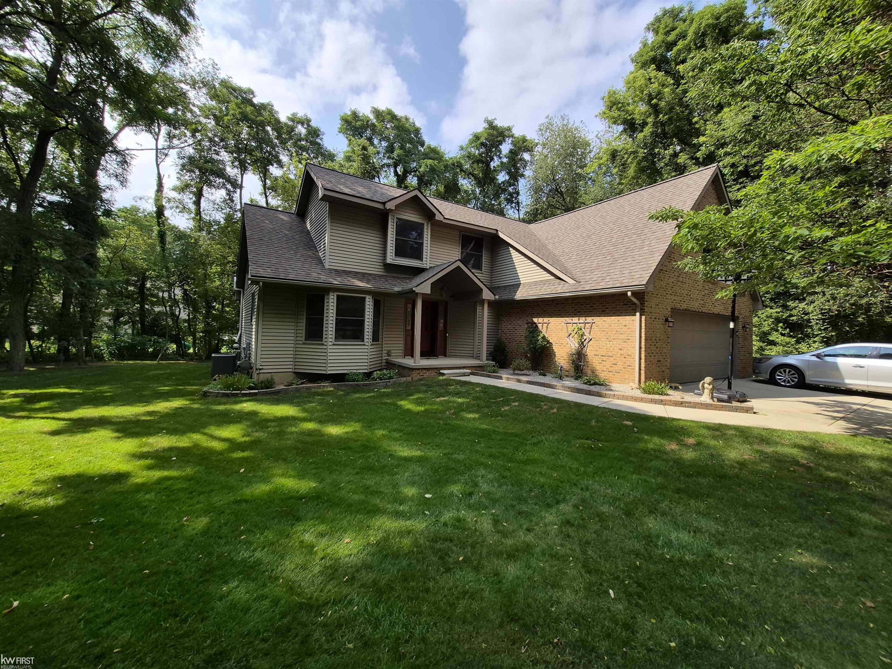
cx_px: 446
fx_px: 335
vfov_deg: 89.9
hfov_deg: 106.2
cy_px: 334
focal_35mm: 13
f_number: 2.2
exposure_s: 1/1444
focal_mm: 1.74
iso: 40
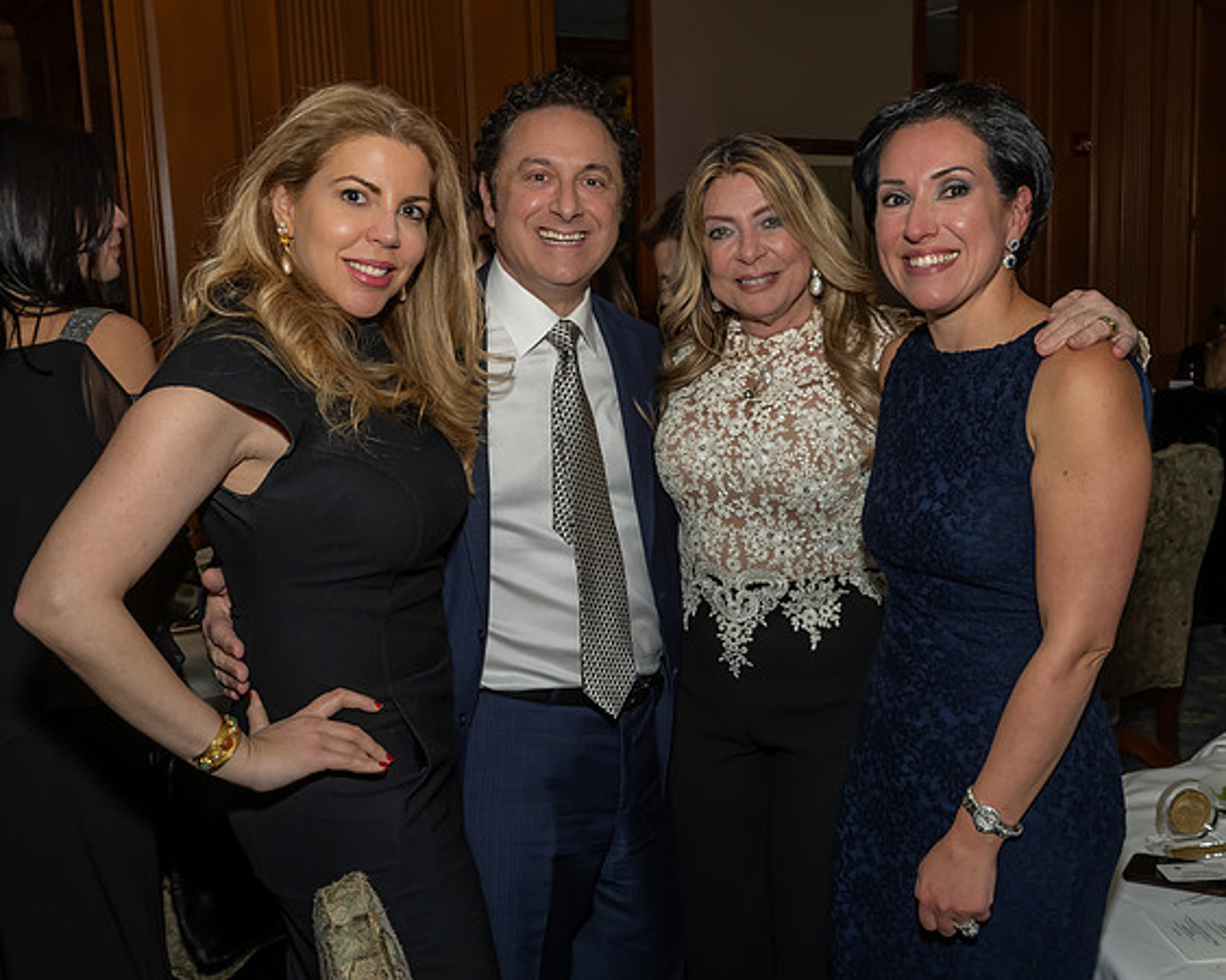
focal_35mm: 39
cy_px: 484
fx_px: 1416
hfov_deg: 46.8
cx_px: 671
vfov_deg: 38.2
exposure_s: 1/250
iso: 640
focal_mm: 22
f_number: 8
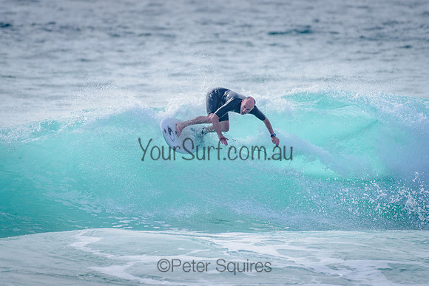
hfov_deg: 3.4
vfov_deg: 2.2
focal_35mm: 613
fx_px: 7306
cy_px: 111
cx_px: 197
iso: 200
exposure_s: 1/2000
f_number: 5.6
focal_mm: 500
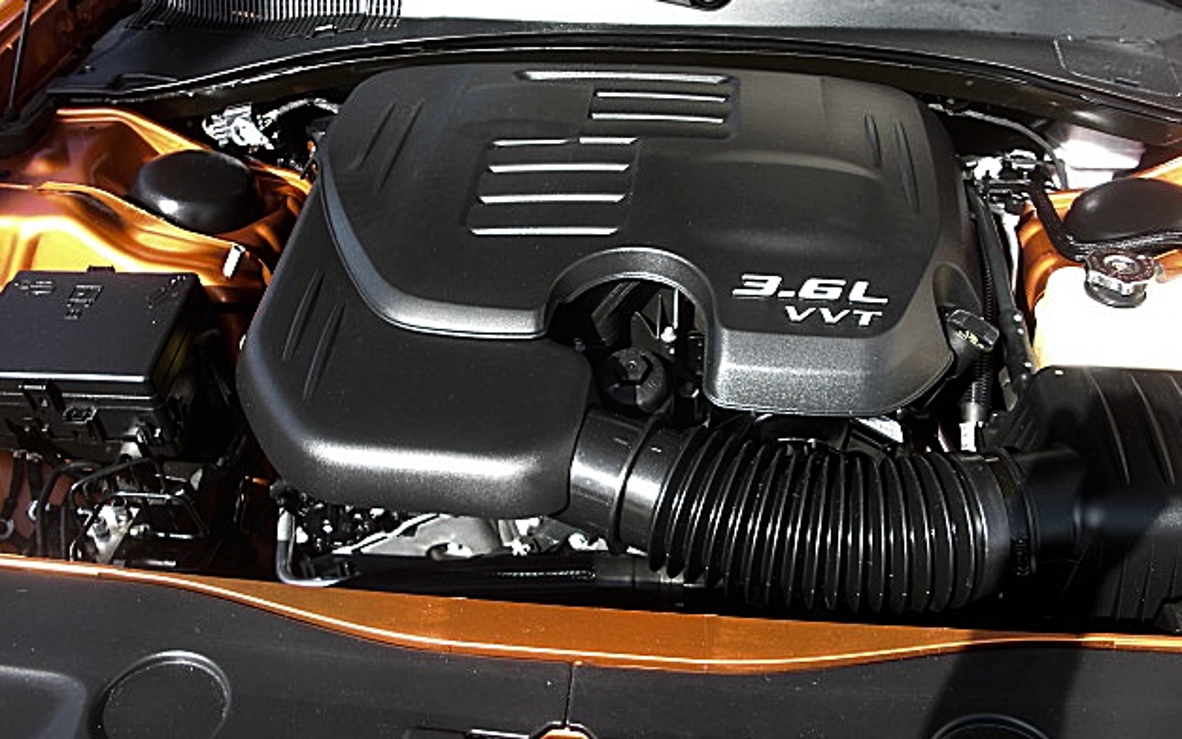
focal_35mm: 39
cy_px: 346
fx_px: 1256
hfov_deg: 50.4
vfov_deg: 32.7
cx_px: 602
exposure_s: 1/160
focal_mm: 6.3
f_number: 2.8
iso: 50
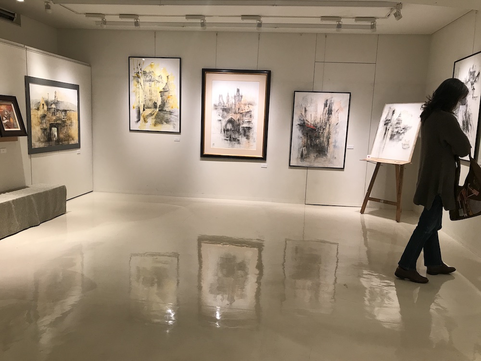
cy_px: 180
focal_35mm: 28
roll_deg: -2.0
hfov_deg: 63.4
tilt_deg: -6.8
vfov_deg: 49.7
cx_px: 240
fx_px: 389
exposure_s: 1/33
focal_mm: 3.99
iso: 25
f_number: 1.8
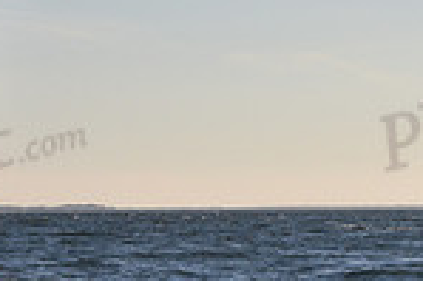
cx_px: 236
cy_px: -10
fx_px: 3204
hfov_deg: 7.6
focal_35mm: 273
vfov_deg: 5.0
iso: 400
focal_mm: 70
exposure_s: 1/800
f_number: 5
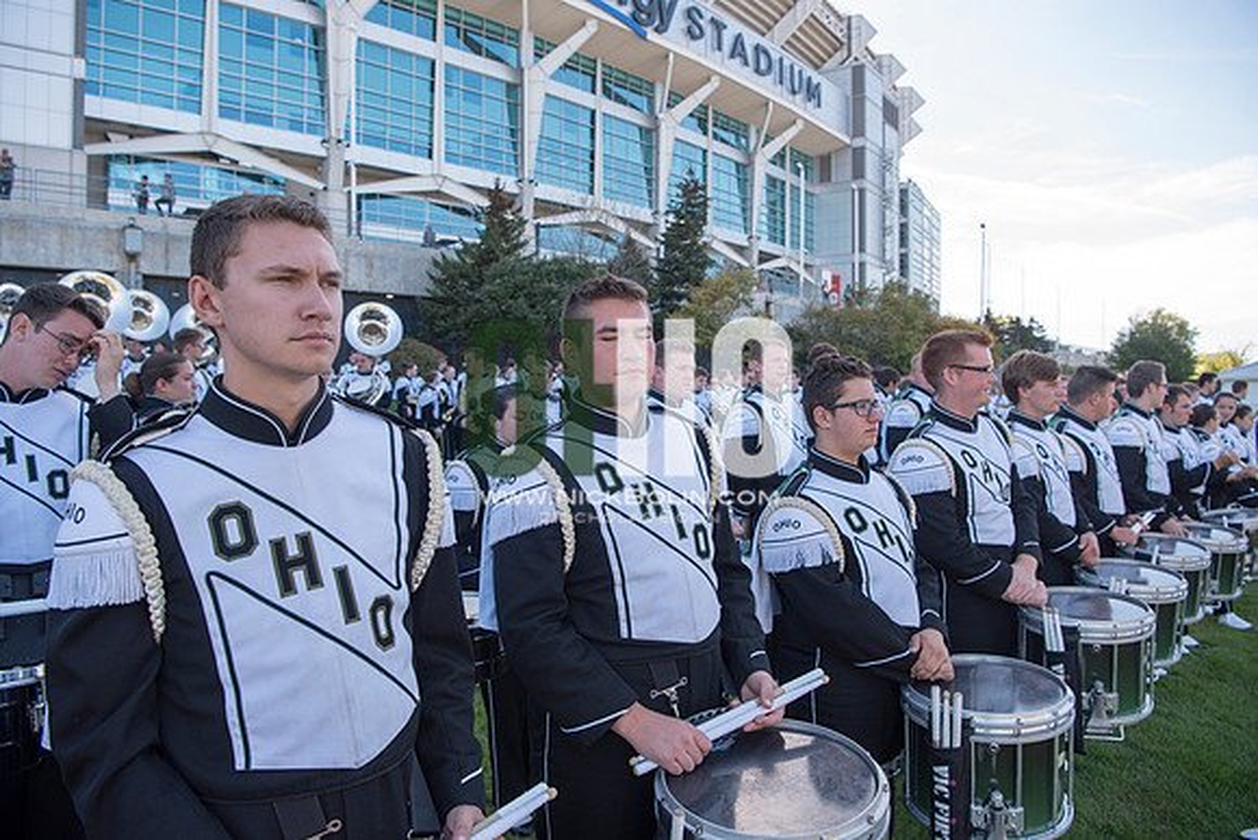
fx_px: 839
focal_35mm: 24
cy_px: 420
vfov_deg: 53.2
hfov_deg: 73.7
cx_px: 629
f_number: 5
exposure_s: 1/640
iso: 400
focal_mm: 24
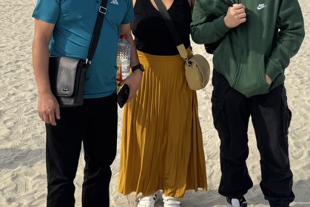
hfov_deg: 32.8
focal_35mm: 61
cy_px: -19
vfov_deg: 21.2
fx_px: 525
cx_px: 178
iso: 80
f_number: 1.78
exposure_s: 1/6410
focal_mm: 6.76
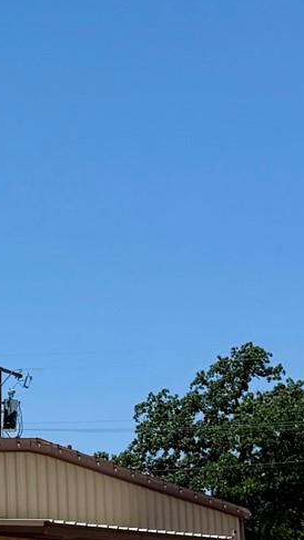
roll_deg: +1.4
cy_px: 546
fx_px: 1576
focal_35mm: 110
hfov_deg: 10.7
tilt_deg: +4.5
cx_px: -100
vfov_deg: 18.9
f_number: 1.78
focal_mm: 6.76
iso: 80
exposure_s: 1/7353
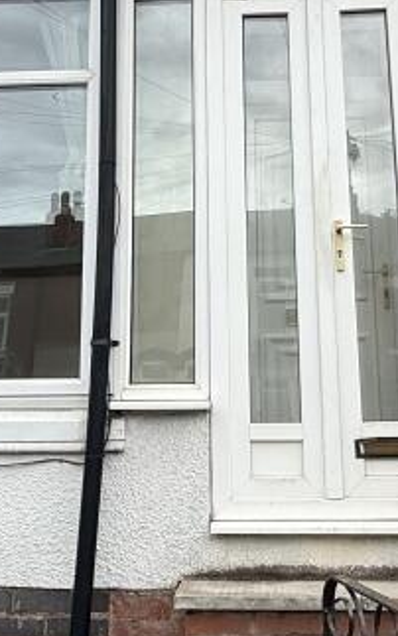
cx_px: 223
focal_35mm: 47
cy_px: 219
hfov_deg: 27.4
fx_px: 815
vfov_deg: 42.1
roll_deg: +0.4
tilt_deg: +14.1
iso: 50
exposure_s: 1/717
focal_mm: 2.22
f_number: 2.2
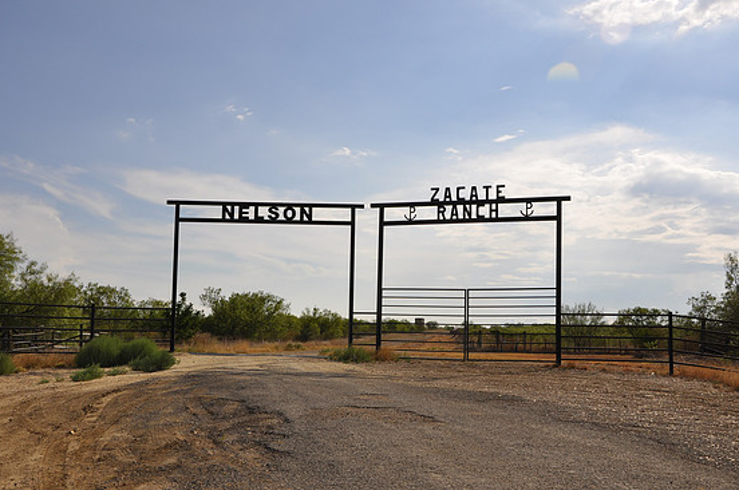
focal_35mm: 41
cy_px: 255
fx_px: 840
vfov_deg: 32.5
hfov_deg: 47.5
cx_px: 372
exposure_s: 1/320
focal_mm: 26
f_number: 9
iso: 200
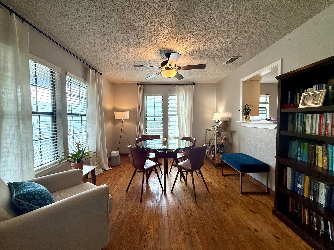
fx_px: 135
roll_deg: -1.9
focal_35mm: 14
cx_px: 167
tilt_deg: -2.5
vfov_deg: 85.7
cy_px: 125
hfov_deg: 102.1
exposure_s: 1/120
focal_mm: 2.22
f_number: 2.2
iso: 125
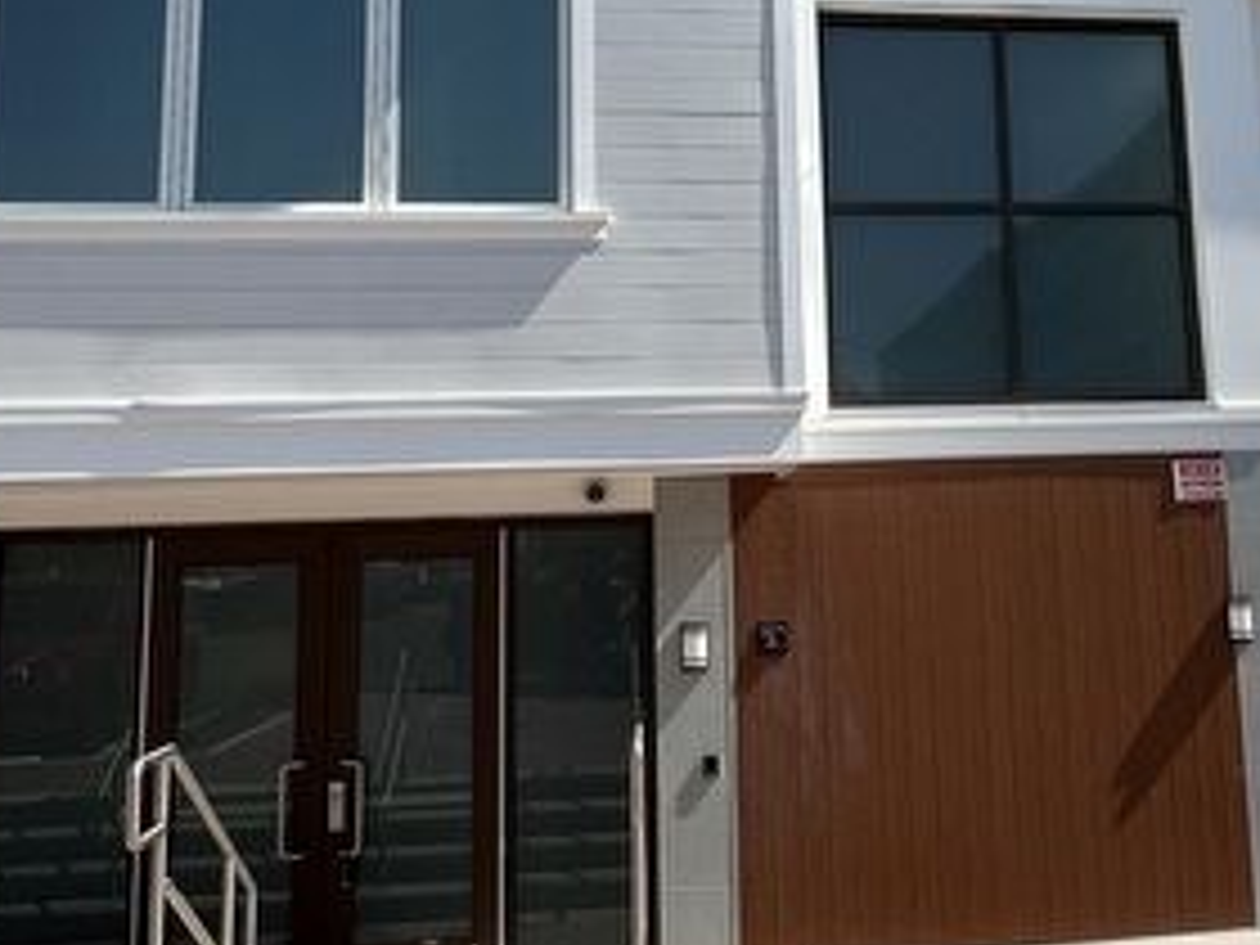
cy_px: 315
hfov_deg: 45.9
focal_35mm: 40
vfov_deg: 35.6
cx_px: 868
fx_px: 1456
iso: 50
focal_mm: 2.22
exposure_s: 1/1742
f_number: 2.2
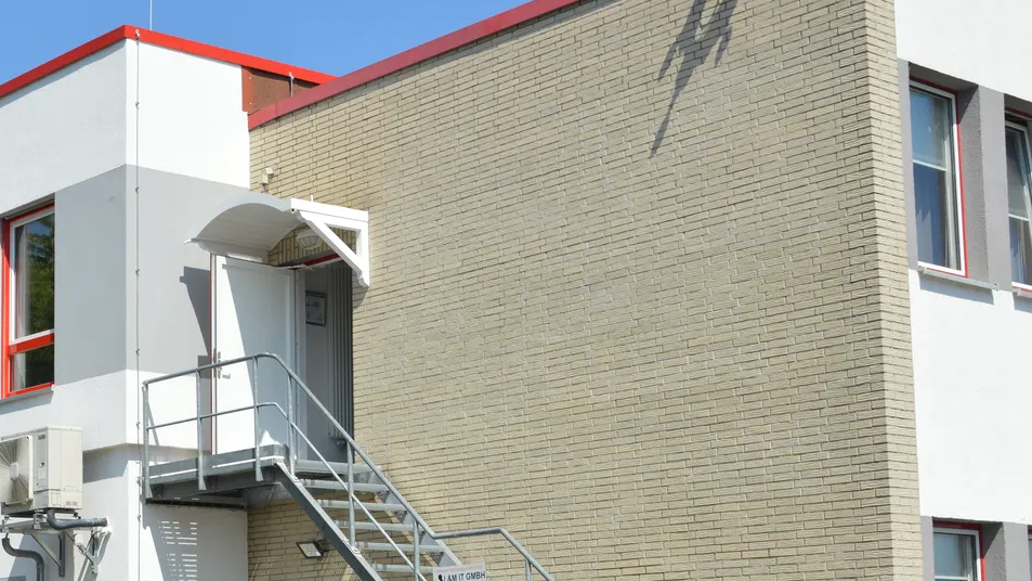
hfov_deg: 31.7
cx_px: 348
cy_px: 432
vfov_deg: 18.2
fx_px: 1803
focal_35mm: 66
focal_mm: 25
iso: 100
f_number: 9
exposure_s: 1/320
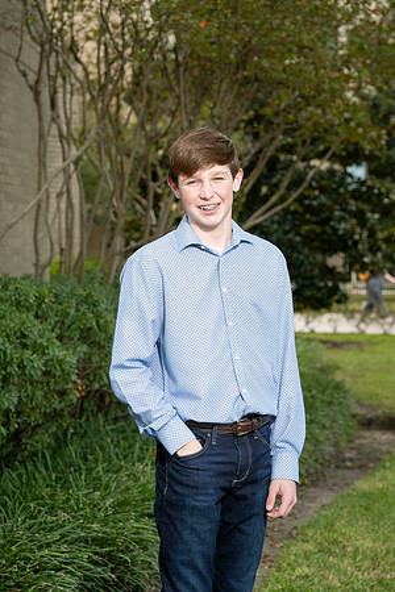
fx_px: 1596
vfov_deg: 21.0
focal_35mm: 97
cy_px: 296
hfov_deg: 14.1
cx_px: 198
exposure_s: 1/250
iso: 400
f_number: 6.3
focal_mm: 97
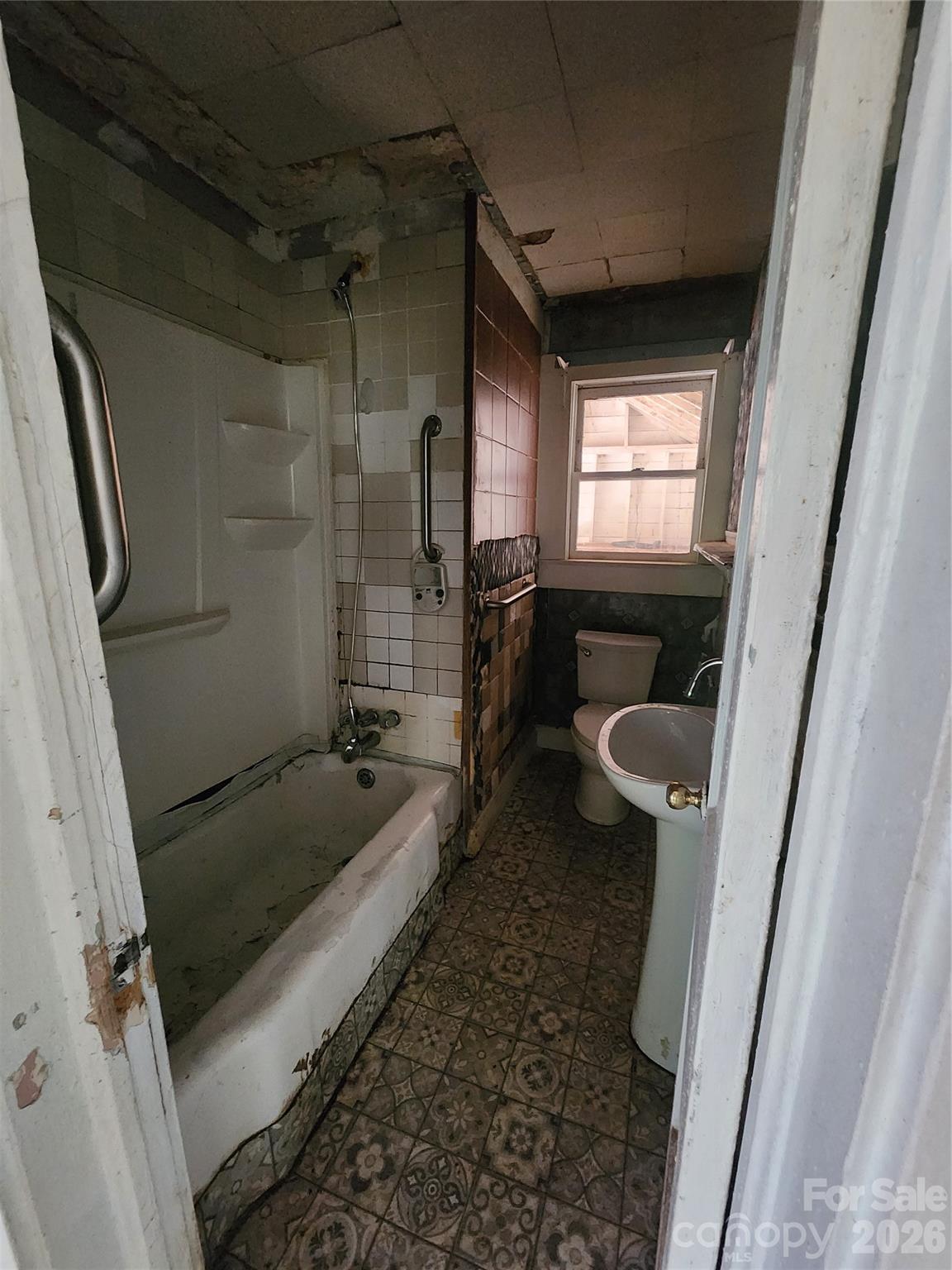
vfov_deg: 106.2
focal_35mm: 13
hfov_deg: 89.9
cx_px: 476
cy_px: 635
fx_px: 477
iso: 1250
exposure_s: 1/24
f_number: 2.2
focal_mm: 2.2
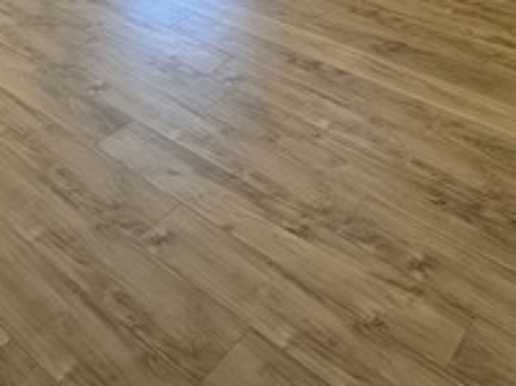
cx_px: 266
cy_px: -202
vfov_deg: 23.9
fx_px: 700
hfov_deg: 40.5
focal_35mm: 47
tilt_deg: -8.2
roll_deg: -0.4
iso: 250
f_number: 2.2
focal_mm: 2.22
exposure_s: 1/120
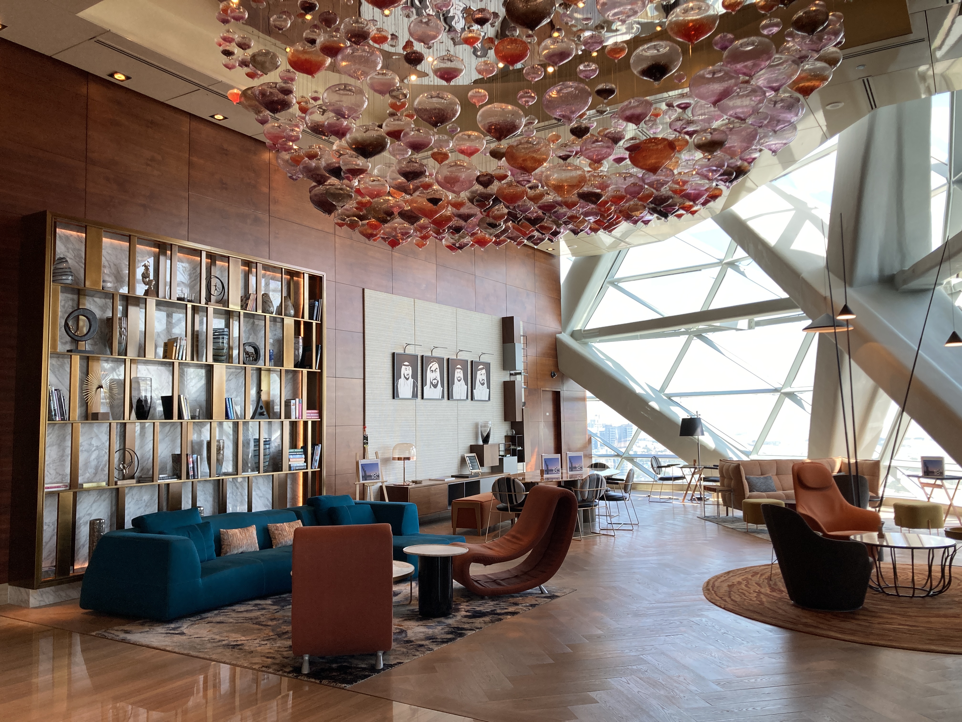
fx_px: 778
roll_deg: -0.1
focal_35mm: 28
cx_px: 481
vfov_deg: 49.7
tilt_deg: +5.6
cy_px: 361
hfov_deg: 63.4
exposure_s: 1/100
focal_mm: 3.99
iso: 50
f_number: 1.8
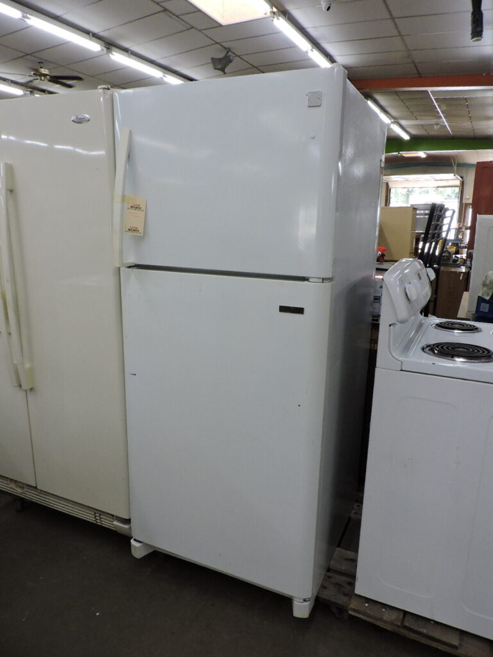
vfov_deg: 71.6
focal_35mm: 24
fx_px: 456
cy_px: 328
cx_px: 246
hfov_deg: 56.8
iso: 400
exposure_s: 1/100
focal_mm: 4.3
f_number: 3
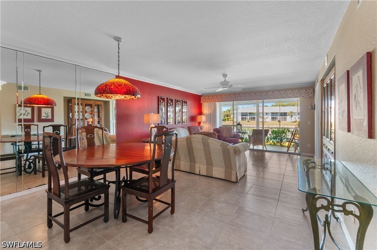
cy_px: 125
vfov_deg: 77.1
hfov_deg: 100.5
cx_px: 188
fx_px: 157
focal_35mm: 15
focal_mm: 10
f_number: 8
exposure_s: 1/2
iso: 200
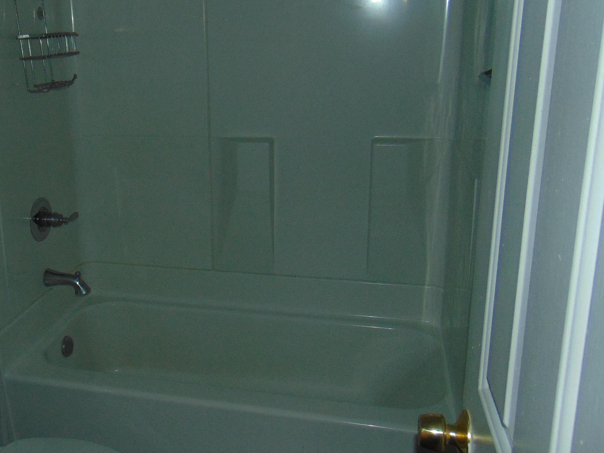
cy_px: 204
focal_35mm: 37
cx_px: 163
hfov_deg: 48.5
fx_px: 646
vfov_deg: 38.6
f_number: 3
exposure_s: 1/30
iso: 80
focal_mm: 4.5
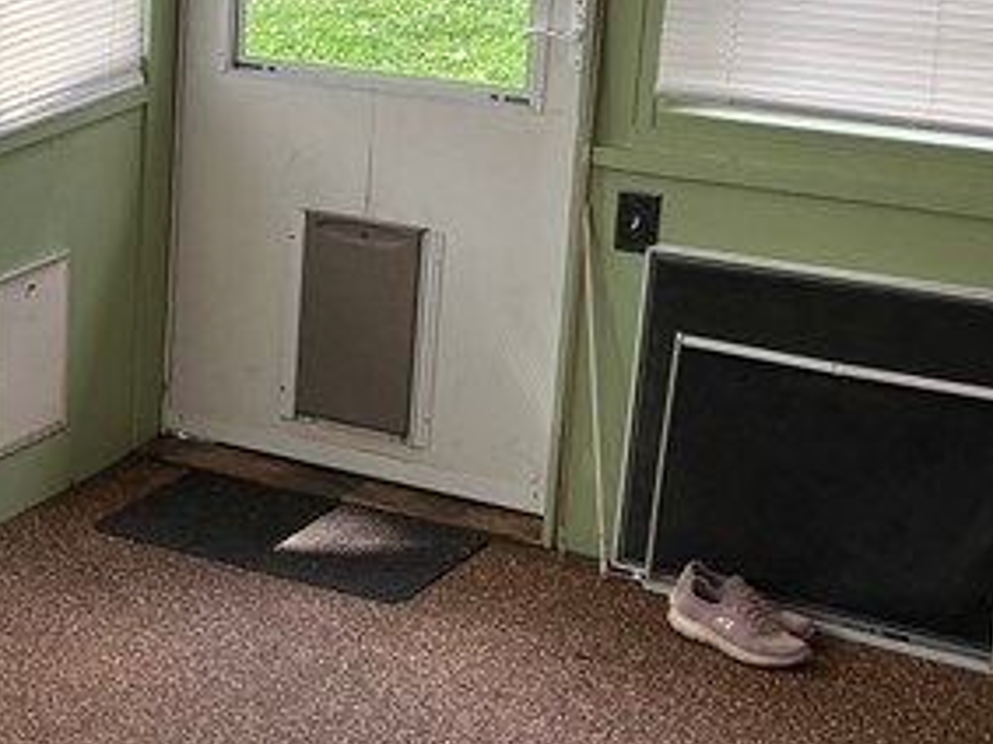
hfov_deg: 18.1
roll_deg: +2.6
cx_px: -575
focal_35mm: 94
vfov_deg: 15.7
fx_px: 2695
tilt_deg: -15.4
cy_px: 302
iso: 40
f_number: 1.6
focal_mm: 5.96
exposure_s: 1/153
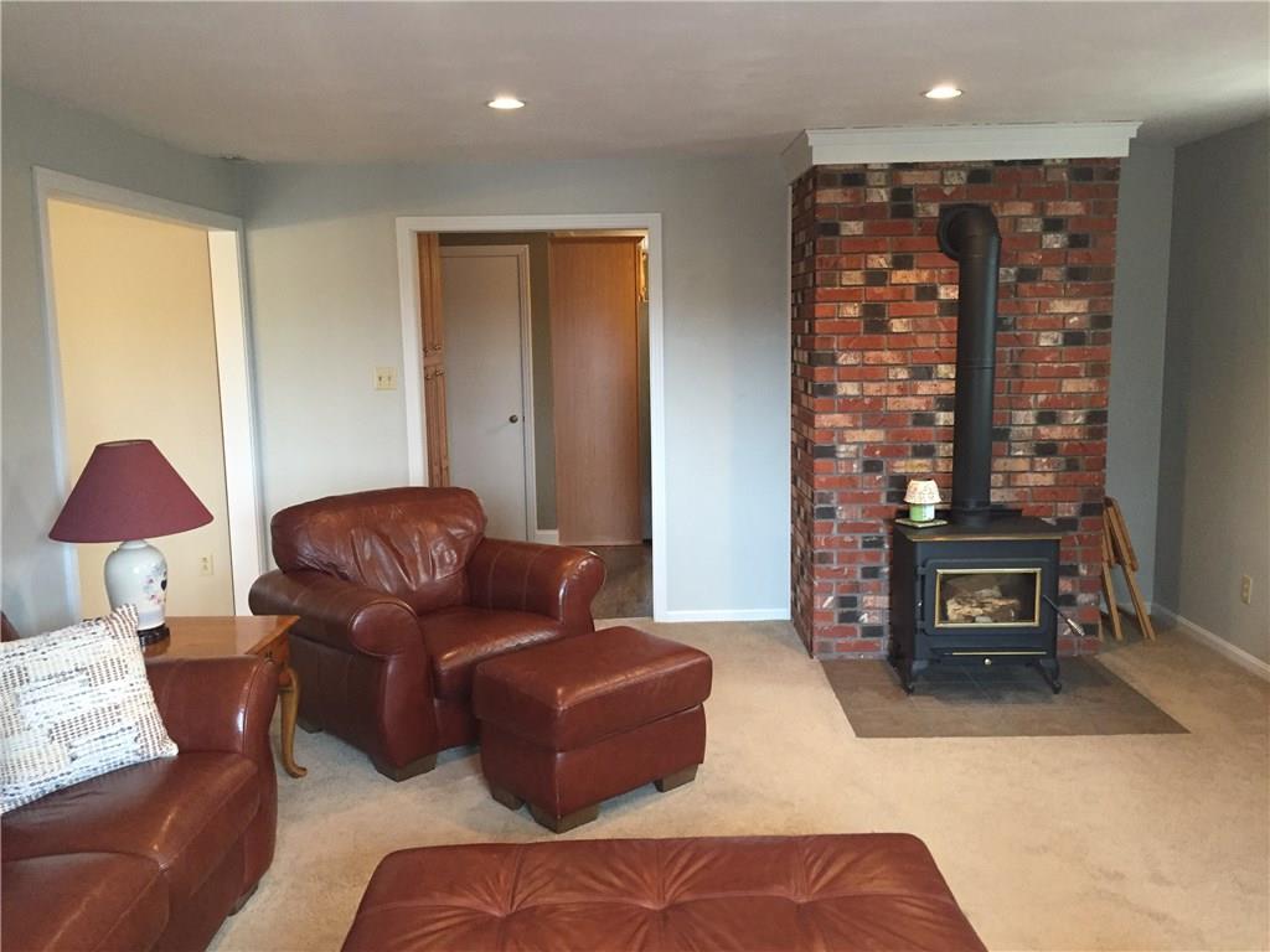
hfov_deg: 61.7
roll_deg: +1.4
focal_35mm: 29
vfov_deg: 48.2
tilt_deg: -7.1
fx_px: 1064
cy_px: 476
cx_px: 635
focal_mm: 4.15
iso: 160
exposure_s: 1/30
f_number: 2.2
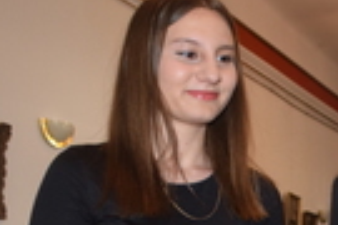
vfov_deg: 17.0
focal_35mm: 79
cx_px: 342
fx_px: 742
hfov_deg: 24.4
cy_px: 204
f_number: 3.5
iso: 1100
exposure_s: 1/60
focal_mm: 18
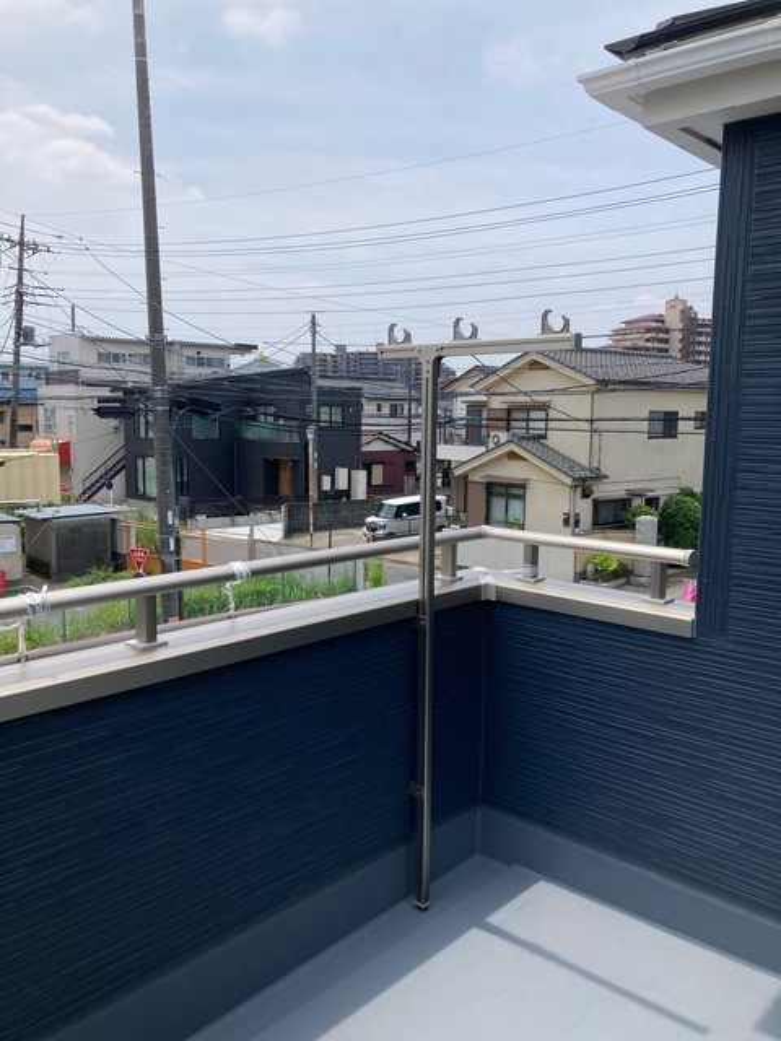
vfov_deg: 63.4
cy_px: 520
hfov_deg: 49.7
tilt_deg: -5.3
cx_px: 390
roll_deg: -1.5
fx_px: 842
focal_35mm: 28
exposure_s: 1/2825
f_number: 1.8
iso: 20
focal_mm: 3.99
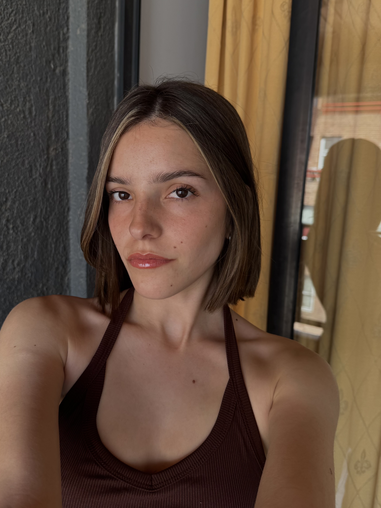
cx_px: 163
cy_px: 247
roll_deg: -2.1
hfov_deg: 46.7
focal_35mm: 30
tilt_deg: -10.0
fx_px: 440
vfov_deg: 60.0
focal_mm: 6.76
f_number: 1.78
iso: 64
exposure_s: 1/180
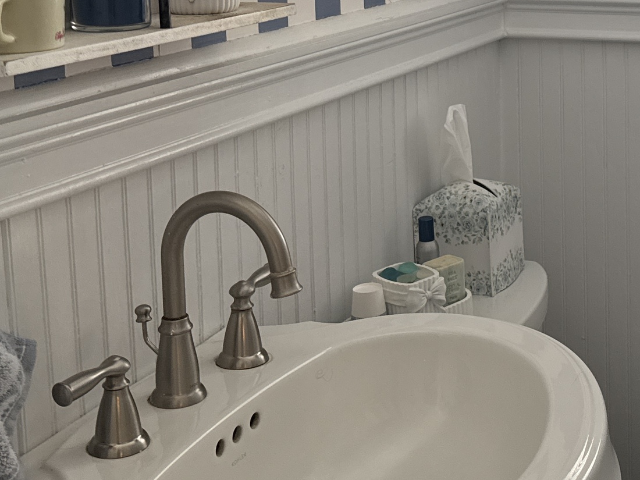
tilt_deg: -7.0
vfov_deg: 21.2
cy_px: 12
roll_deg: +1.6
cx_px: 559
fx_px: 1239
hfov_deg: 28.0
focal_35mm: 67
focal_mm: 6.76
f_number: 1.78
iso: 160
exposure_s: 1/120
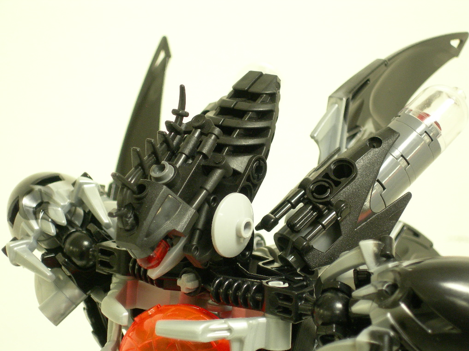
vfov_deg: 13.0
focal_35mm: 114
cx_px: 236
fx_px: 1544
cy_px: 176
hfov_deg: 17.3
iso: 200
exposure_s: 1/2.3
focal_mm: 23.4
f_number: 4.9
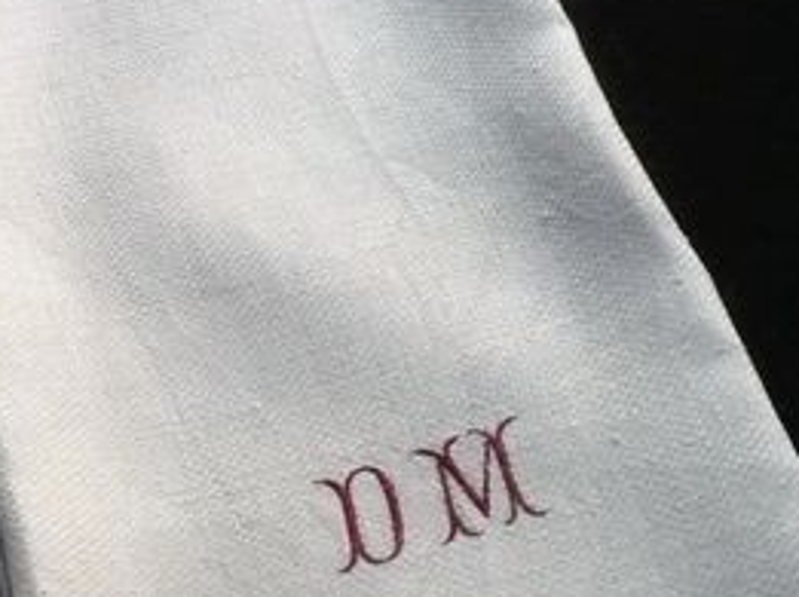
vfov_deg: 15.6
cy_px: 415
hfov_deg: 20.1
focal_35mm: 94
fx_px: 2167
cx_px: -43
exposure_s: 1/500
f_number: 2.8
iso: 400
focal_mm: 5.8
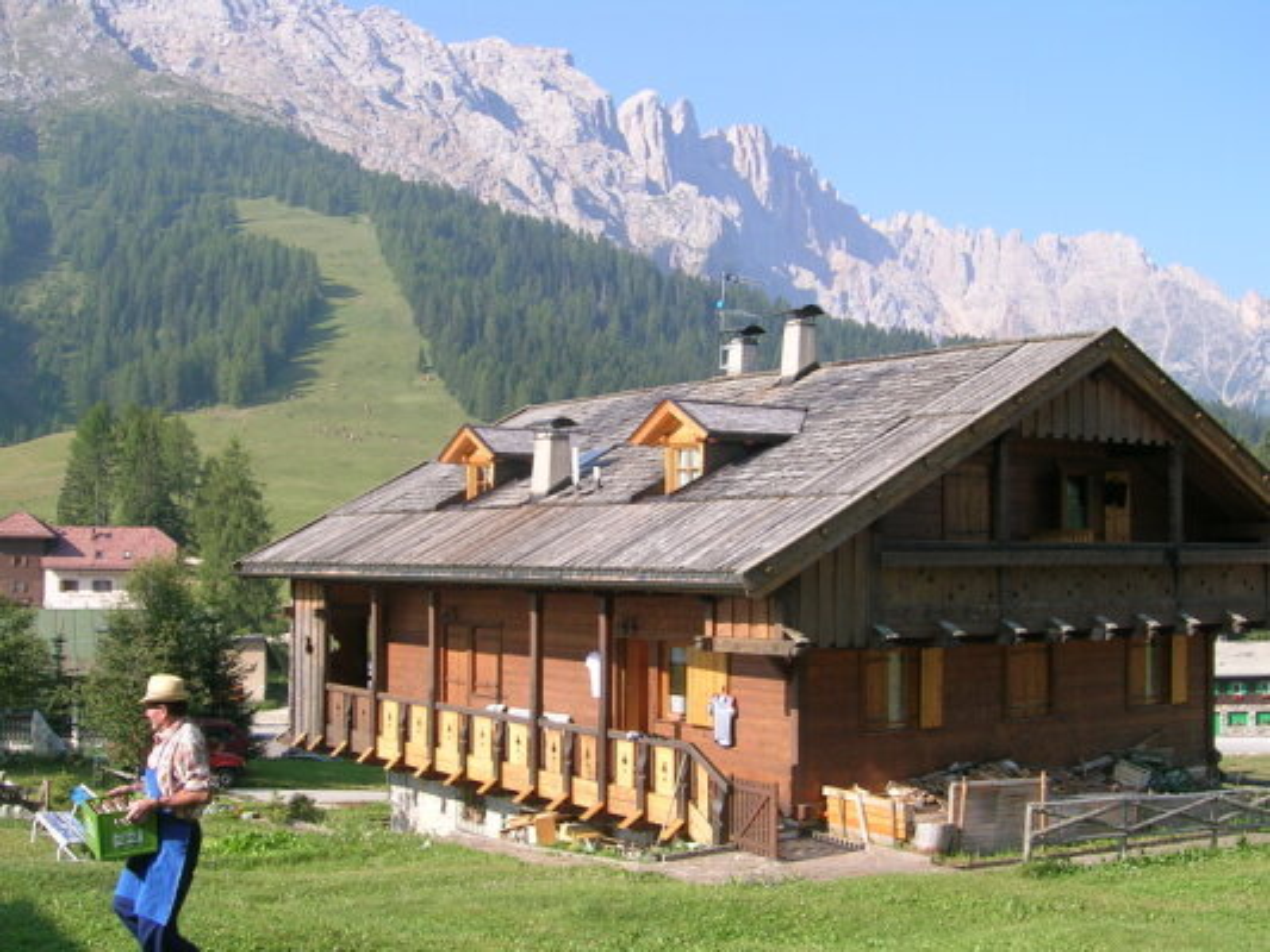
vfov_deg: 30.3
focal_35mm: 48
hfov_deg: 39.6
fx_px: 1761
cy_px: 476
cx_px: 635
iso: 50
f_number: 5.3
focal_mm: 7.3
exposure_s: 1/169
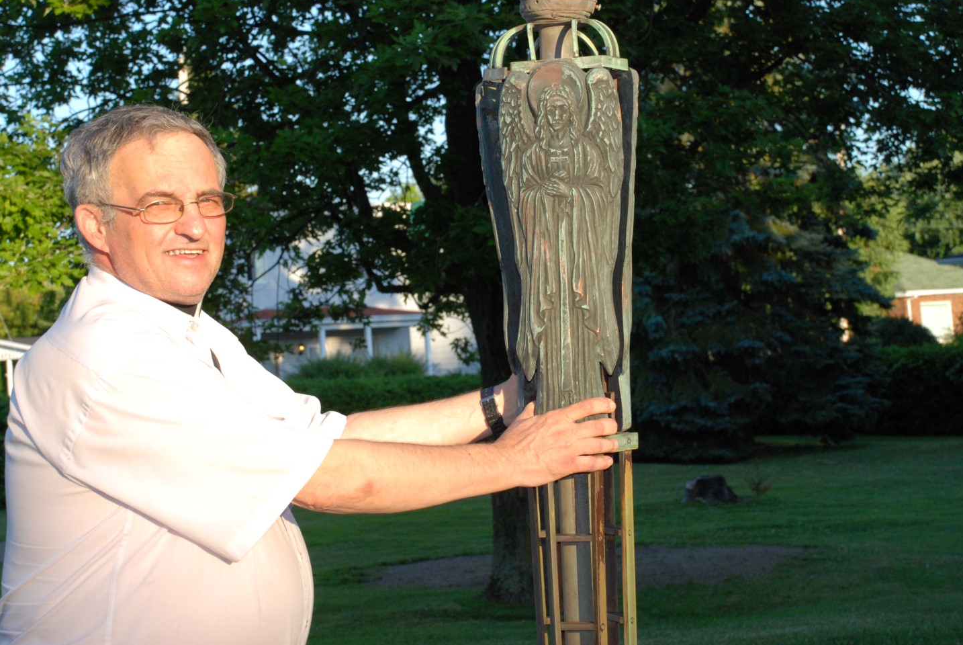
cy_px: 292
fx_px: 2169
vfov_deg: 16.9
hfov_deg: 25.0
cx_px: 466
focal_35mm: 81
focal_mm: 48
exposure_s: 1/200
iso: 400
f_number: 7.1
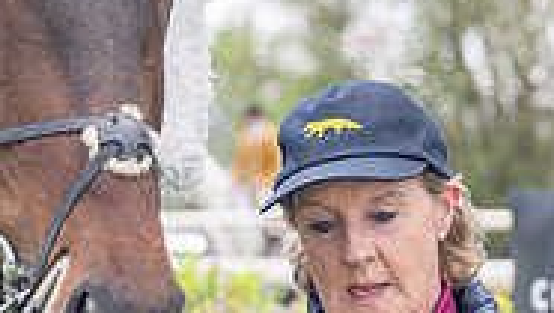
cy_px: 268
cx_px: -14
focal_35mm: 372
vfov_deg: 3.3
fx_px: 5469
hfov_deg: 5.8
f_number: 5
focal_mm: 98
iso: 200
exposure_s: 1/400
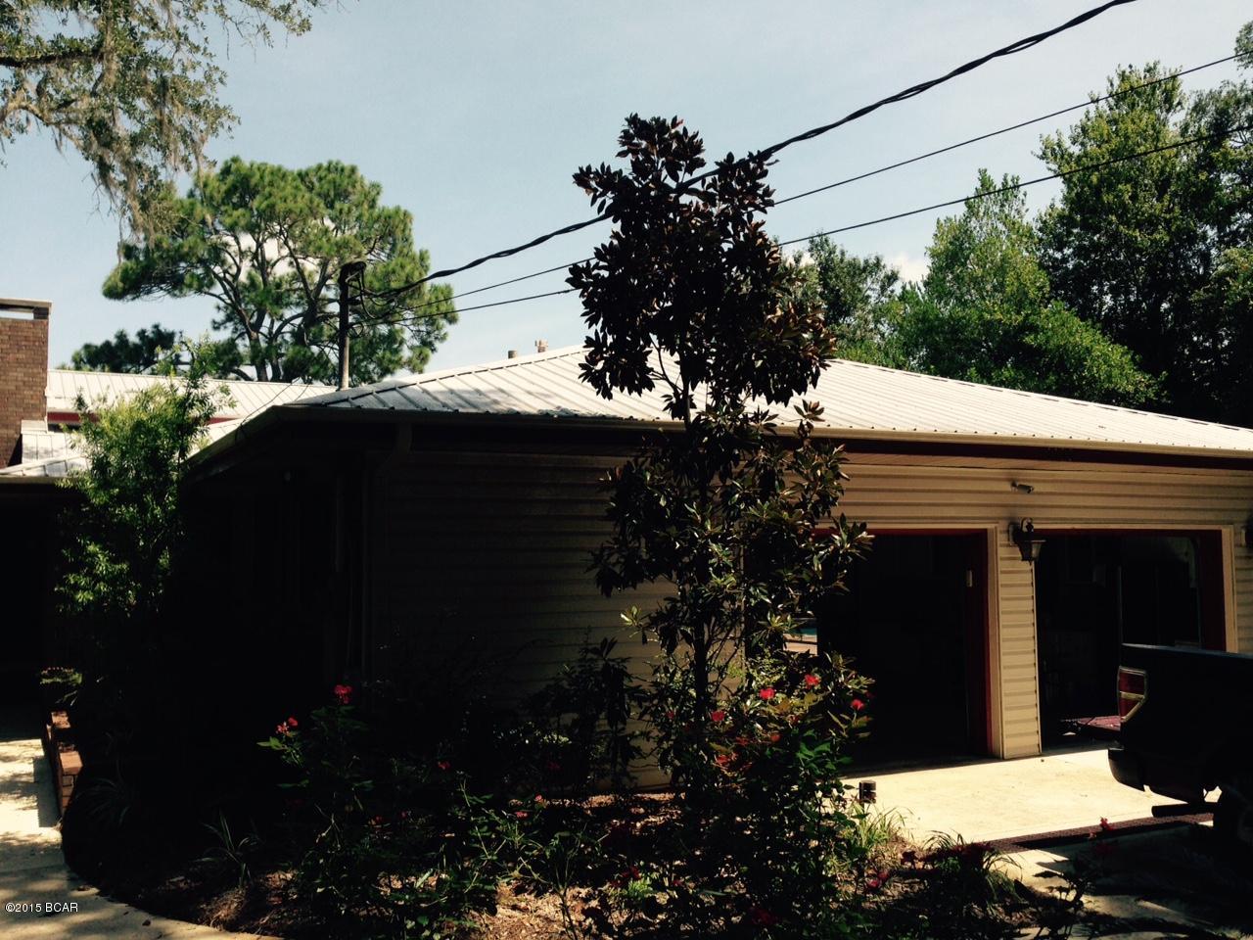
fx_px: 1195
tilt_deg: +4.5
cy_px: 470
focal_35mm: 33
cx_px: 626
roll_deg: +0.0
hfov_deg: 55.4
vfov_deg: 42.9
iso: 50
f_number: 2.4
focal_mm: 4.12
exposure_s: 1/1085
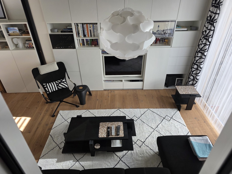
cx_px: 116
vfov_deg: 58.9
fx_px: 154
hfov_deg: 73.9
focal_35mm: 23
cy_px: 87
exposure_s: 1/180
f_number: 1.7
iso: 64
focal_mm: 6.3
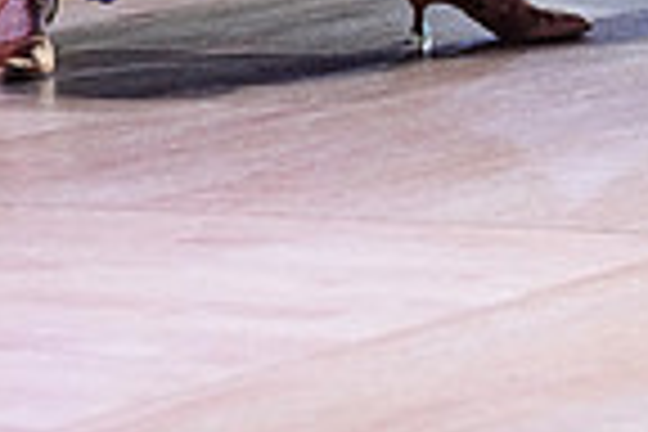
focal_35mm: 282
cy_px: -639
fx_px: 5076
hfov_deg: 7.3
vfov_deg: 4.7
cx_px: 502
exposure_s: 1/320
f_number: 4
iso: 2500
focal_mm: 70
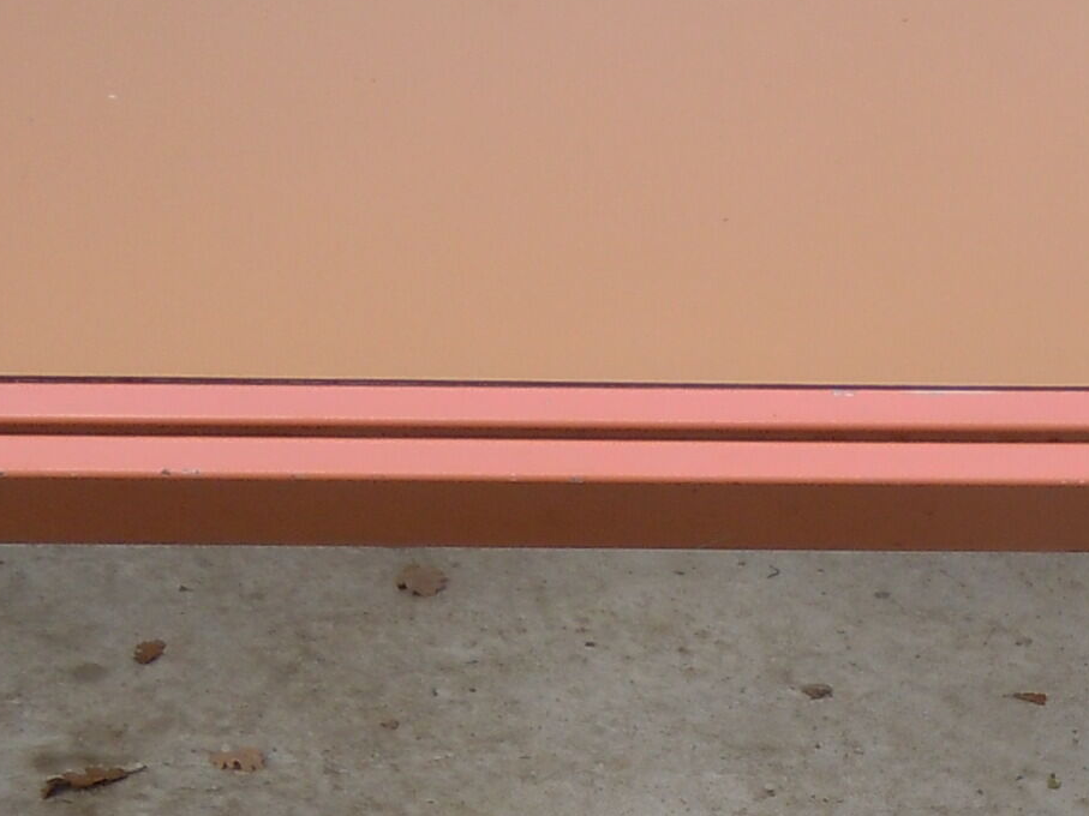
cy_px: 1268
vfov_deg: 12.9
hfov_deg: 17.9
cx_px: 1027
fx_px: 3397
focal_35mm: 108
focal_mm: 5.4
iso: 100
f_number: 3.5
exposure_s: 1/250
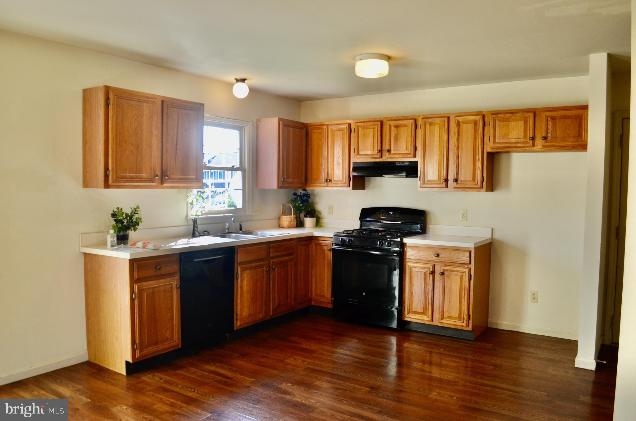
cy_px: 210
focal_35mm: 27
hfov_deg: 67.5
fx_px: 476
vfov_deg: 47.7
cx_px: 318
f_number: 5.6
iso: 400
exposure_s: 1/125
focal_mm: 18
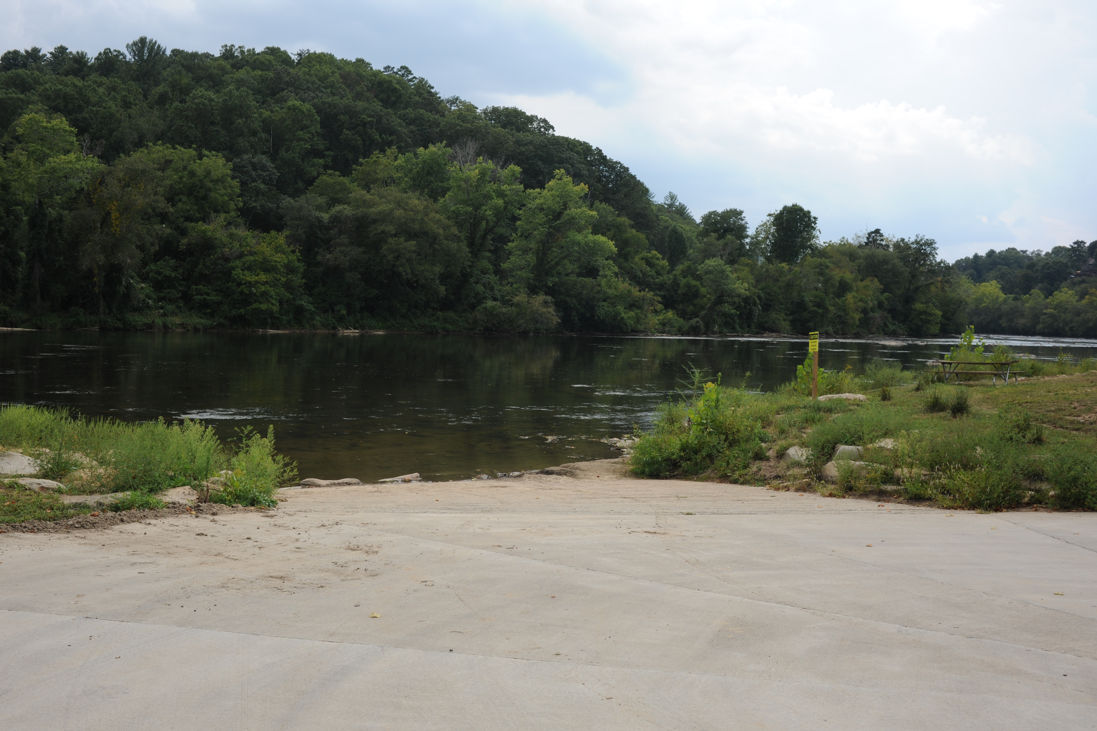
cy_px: 356
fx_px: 1097
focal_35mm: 36
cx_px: 533
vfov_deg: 36.9
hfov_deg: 53.1
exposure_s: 1/320
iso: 250
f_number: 9
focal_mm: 35
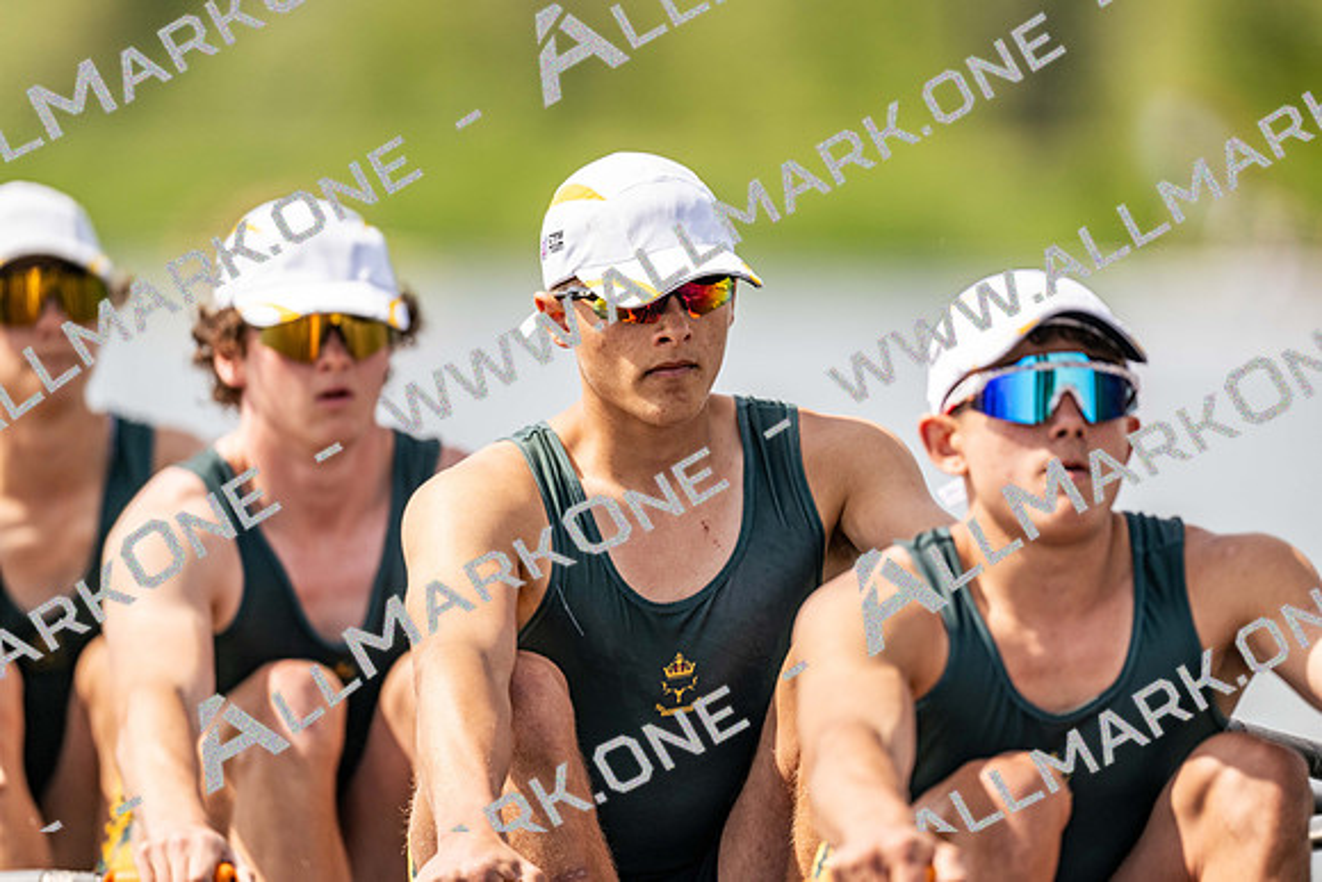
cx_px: 661
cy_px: 441
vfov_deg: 2.3
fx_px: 22037
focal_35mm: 600
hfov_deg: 3.4
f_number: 4
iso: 450
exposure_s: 1/2500
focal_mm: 600
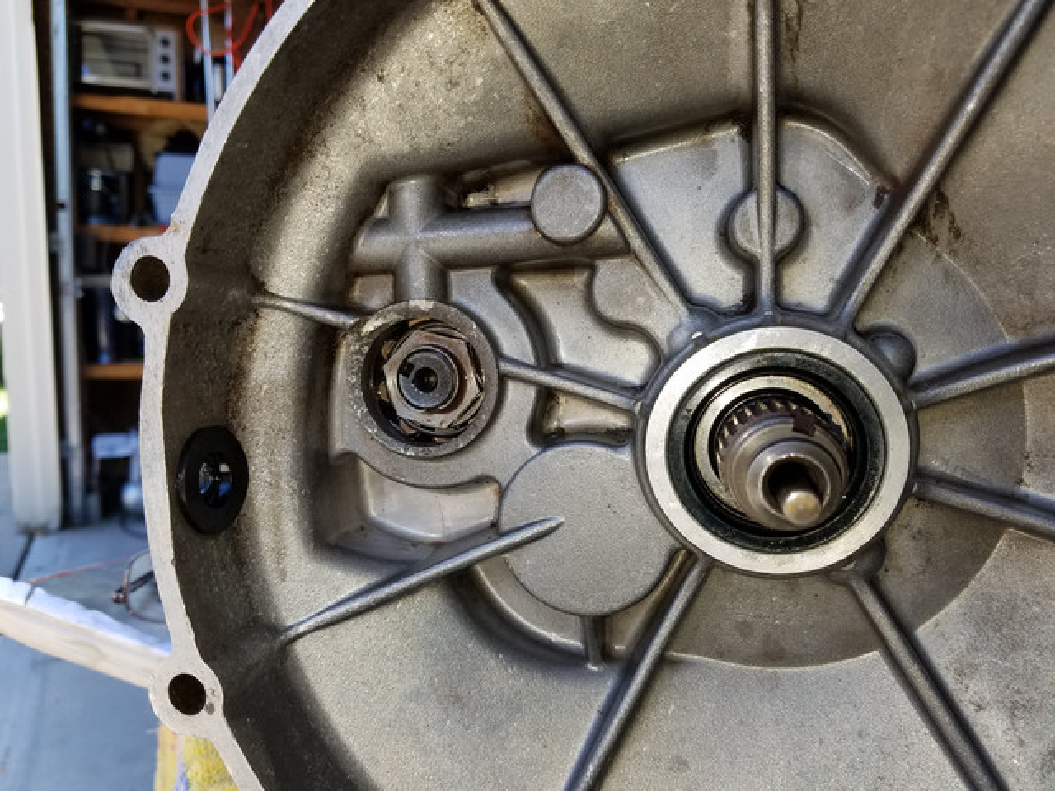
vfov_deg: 53.1
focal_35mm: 26
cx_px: 528
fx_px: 792
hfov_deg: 67.3
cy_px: 396
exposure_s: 1/390
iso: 50
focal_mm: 4.2
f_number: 1.7
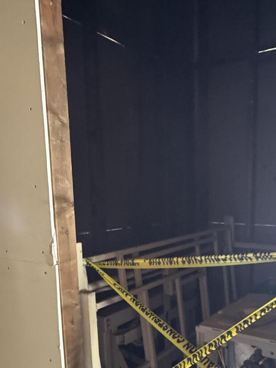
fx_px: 361
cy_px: 254
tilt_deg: -9.8
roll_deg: +1.6
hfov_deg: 41.2
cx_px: 184
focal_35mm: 34
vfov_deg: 52.6
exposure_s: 1/36
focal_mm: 2.22
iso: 1600
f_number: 2.2
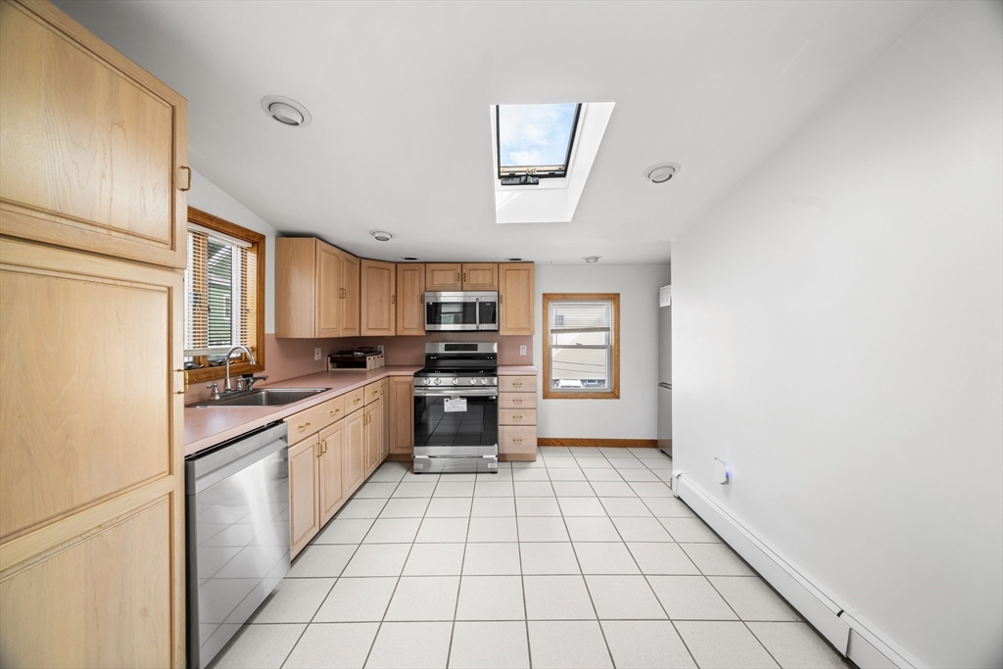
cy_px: 334
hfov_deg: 104.2
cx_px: 502
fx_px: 390
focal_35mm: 14
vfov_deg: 81.2
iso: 320
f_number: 7.1
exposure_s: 1/3
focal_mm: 14
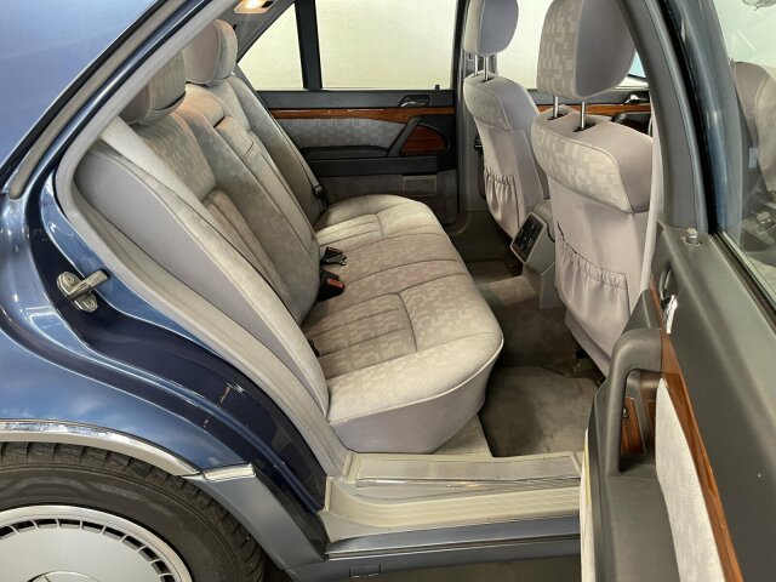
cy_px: 291
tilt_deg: -23.7
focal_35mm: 26
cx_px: 388
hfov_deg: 67.3
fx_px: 583
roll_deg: +1.2
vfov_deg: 53.1
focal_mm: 5.1
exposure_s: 1/50
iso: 320
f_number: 1.6
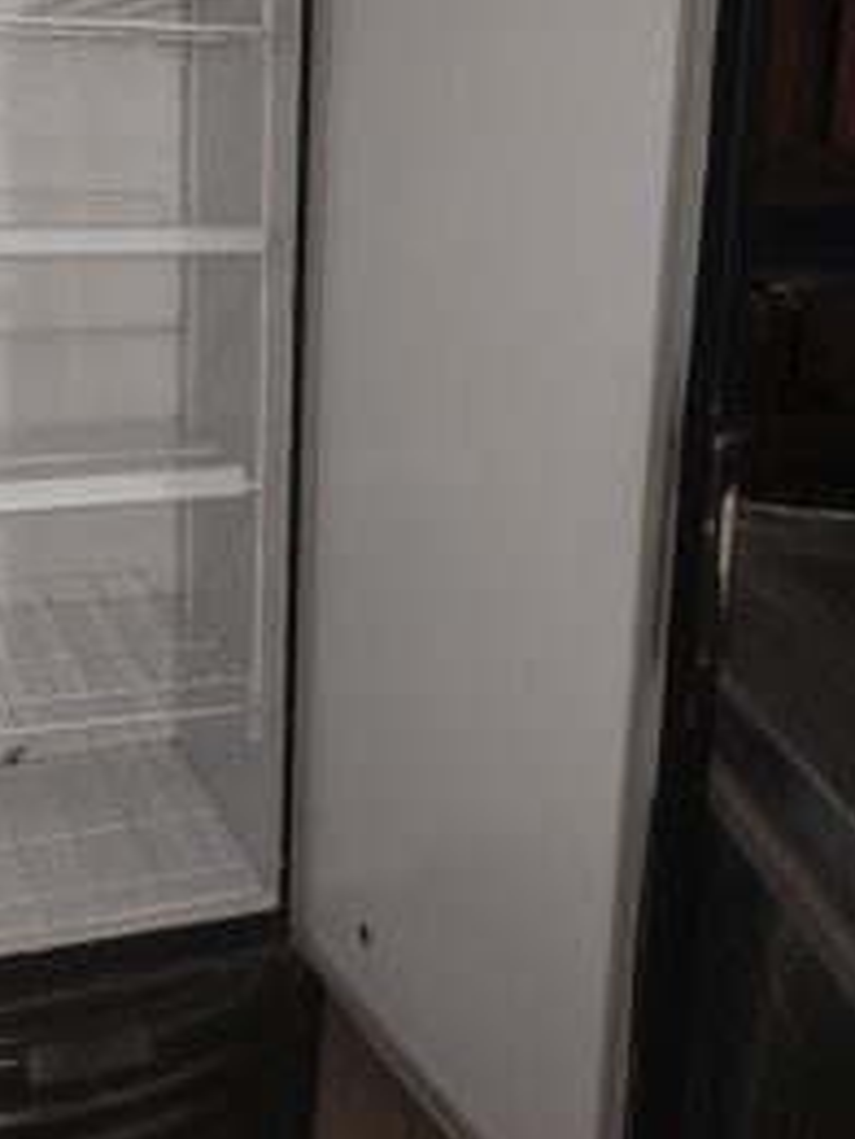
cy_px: 380
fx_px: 1514
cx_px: 218
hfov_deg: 31.0
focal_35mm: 46
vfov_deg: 40.7
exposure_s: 1/30
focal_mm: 4.6
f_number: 1.8
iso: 320
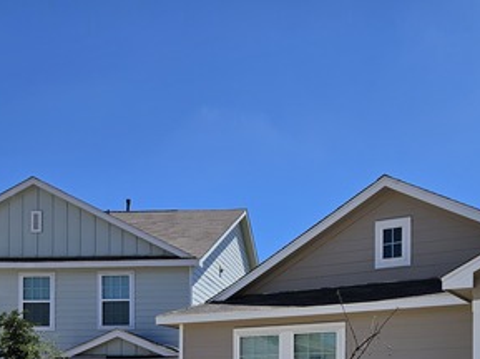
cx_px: 314
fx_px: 706
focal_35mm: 51
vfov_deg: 26.5
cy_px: 382
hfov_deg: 37.2
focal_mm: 5.4
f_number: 1.8
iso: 25
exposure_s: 1/2586
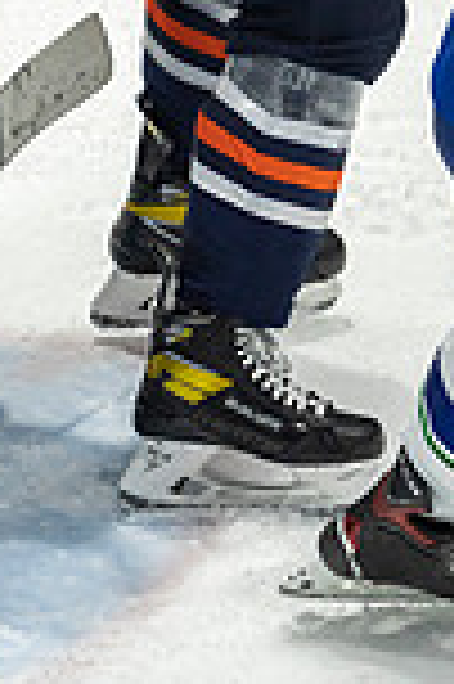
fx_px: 33689
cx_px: 175
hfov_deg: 0.8
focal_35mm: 1777
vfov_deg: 1.2
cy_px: -284
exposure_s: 1/640
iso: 1600
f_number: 4
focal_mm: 600
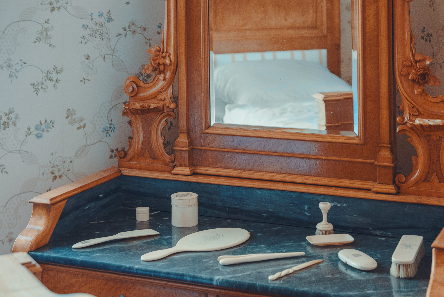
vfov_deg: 18.2
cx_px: 222
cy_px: 148
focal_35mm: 75
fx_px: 926
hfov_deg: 27.0
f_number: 2.8
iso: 400
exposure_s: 1/100
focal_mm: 34
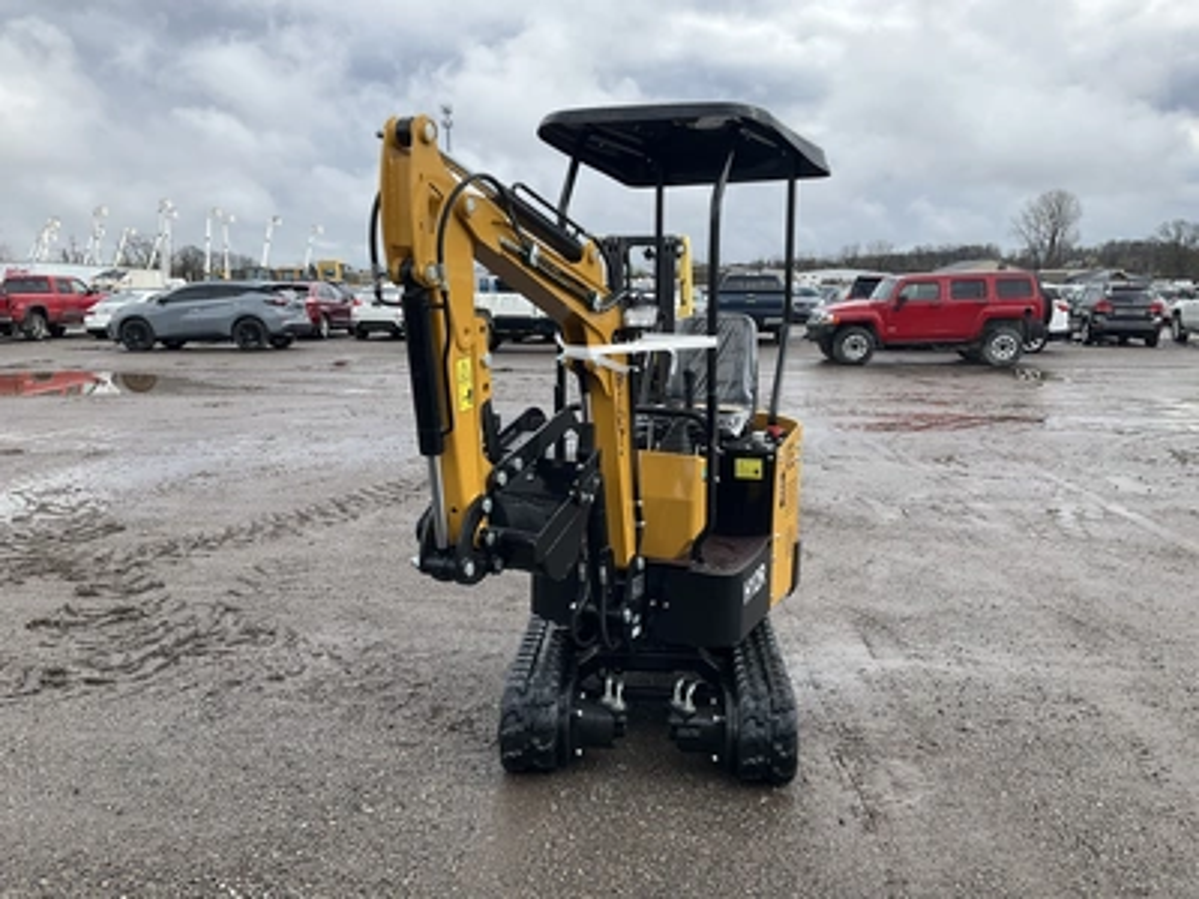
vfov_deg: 48.2
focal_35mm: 29
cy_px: 450
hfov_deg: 61.7
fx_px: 1004
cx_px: 600
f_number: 1.8
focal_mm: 3
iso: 25
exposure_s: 1/929
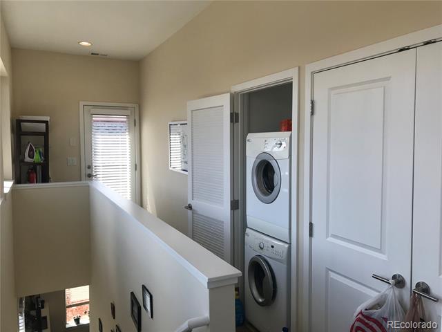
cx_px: 221
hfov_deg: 63.4
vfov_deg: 49.7
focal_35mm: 28
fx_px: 358
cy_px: 166
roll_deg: +0.4
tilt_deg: -3.7
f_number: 1.8
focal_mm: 3.99
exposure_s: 1/413
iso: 20
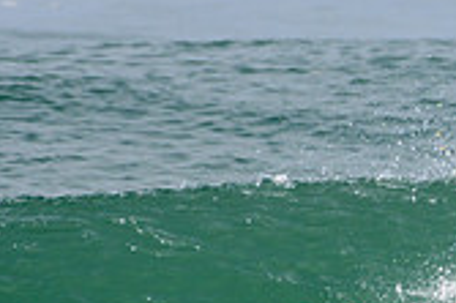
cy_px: 367
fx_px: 32964
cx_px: 721
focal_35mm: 2605
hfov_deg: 0.8
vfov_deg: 0.5
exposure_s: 1/2000
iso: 250
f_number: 5.6
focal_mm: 500
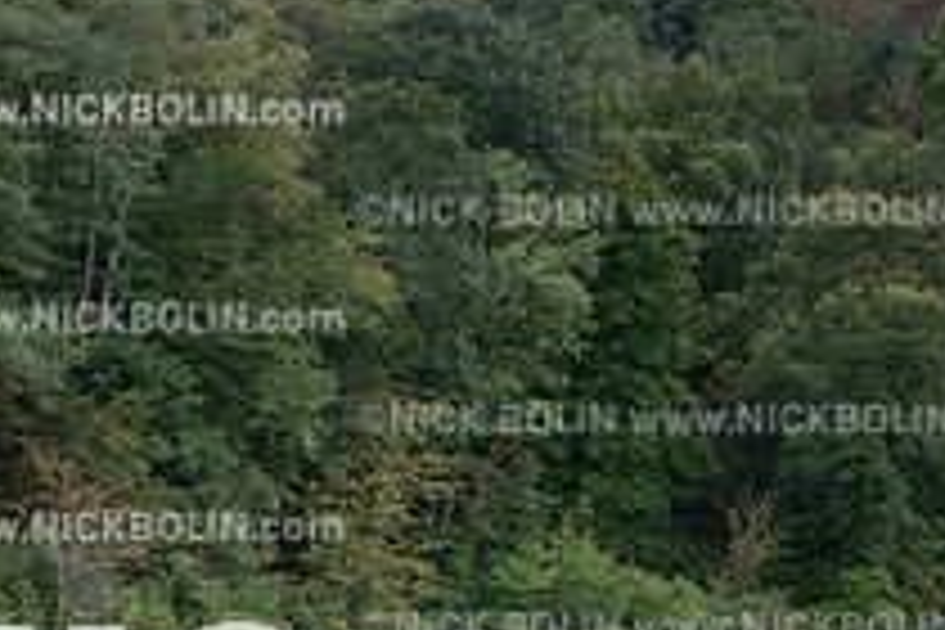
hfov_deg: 10.6
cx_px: -4
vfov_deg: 7.0
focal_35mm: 193
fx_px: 5066
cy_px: 839
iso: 160
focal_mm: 70
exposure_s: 1/400
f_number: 3.2
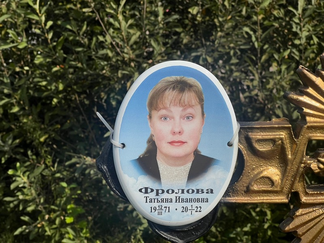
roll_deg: -2.5
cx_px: 162
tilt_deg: -9.8
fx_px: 721
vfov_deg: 19.1
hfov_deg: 25.3
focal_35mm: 77
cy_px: 122
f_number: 2.8
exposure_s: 1/1468
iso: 32
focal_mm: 9
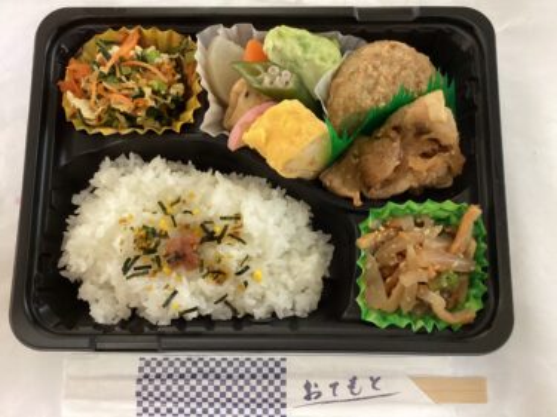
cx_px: 278
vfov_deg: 45.4
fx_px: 499
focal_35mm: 31
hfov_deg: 58.4
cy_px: 208
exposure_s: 1/33
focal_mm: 3.3
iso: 400
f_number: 2.4
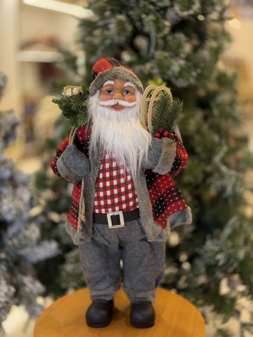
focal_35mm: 48
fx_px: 468
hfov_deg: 30.3
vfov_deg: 39.7
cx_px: 126
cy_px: 168
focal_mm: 6.76
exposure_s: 1/60
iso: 80
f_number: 1.78
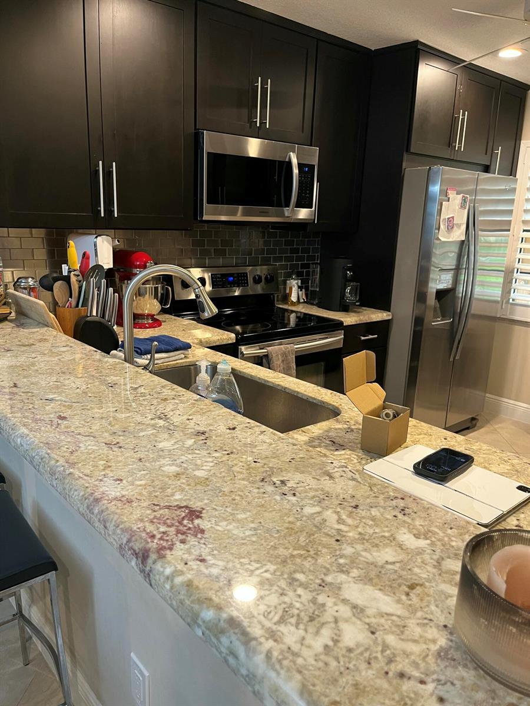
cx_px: 265
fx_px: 531
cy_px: 353
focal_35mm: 26
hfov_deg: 53.1
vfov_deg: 67.3
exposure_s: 1/60
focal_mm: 5.1
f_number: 1.6
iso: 250
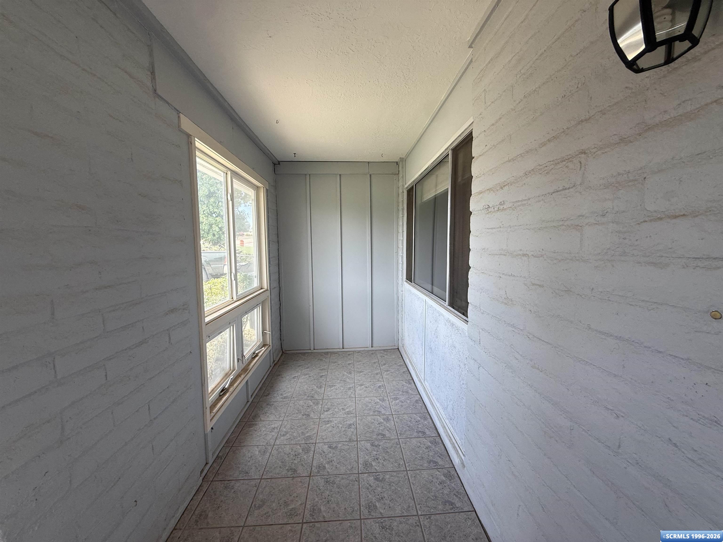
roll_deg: +0.1
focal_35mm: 14
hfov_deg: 102.1
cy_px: 271
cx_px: 362
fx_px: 292
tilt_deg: -4.3
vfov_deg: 85.7
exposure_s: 1/106
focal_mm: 2.22
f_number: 2.2
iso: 40
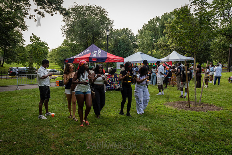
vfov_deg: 44.4
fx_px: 189
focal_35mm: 29
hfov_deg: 62.6
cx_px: 97
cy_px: 85
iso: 1000
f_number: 4.5
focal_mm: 24
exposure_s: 1/500
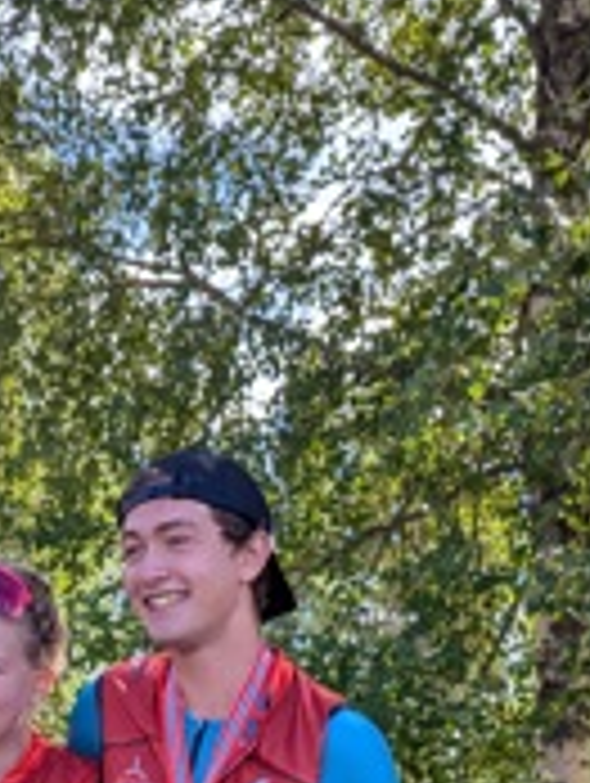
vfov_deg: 24.0
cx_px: 239
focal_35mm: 69
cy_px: 1069
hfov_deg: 21.3
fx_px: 1564
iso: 40
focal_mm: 6.81
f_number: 1.85
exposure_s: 1/726
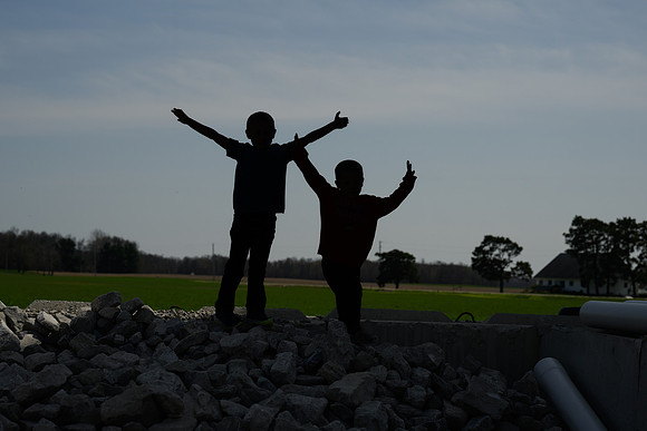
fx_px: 1528
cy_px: 216
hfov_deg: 23.9
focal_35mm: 85
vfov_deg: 16.1
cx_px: 324
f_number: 6.3
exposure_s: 1/4000
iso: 64
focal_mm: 85
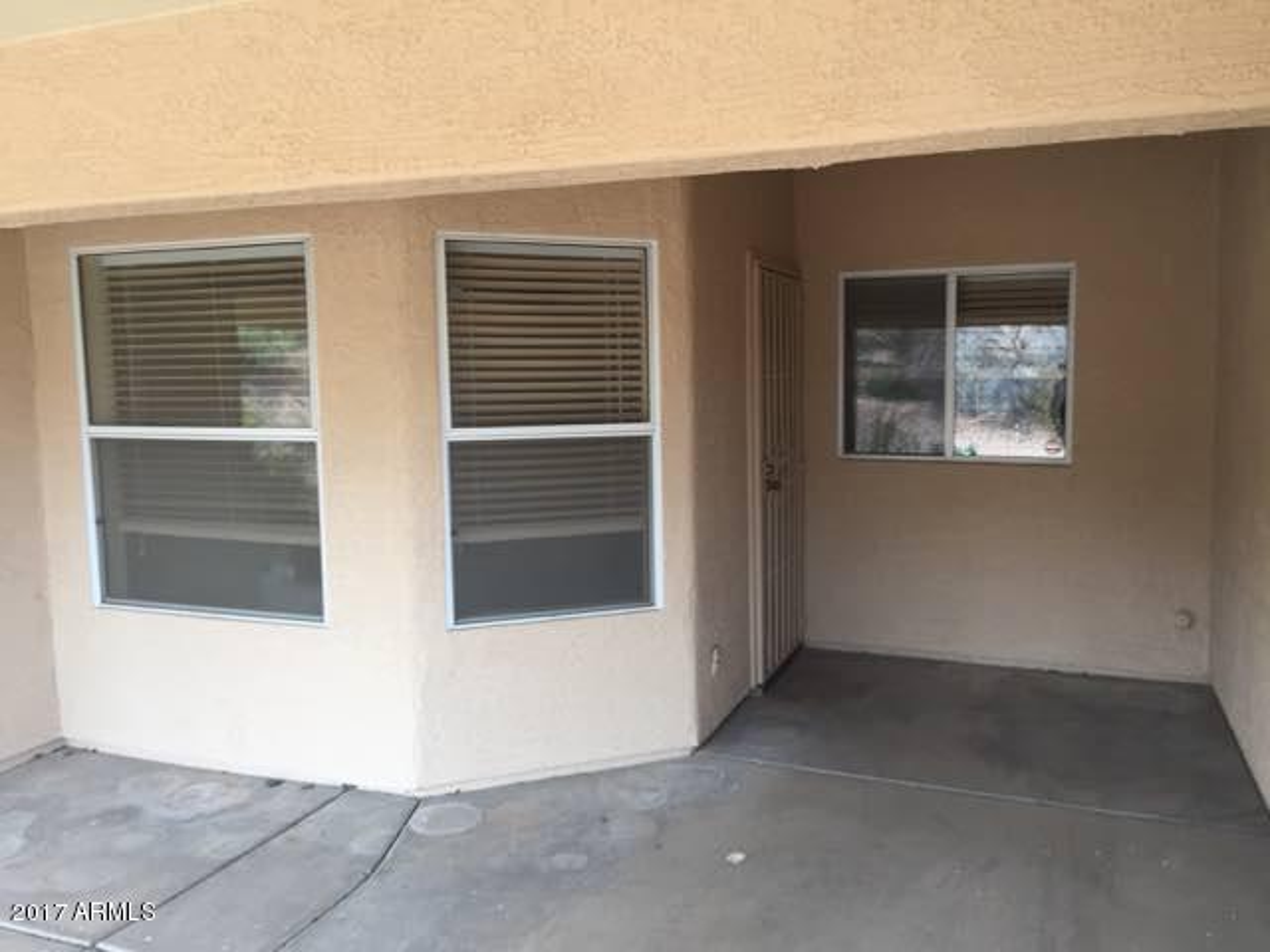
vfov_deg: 48.2
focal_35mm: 29
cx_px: 635
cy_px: 476
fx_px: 1064
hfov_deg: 61.7
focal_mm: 4.15
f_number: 2.2
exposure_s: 1/120
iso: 40
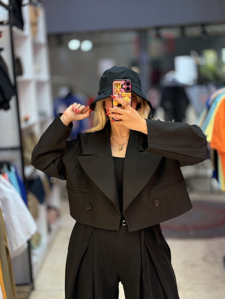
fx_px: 451
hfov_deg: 28.0
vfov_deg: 36.8
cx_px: 112
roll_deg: +3.4
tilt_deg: -6.6
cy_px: 150
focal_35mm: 52
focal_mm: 5.96
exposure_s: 1/185
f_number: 1.6
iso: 50
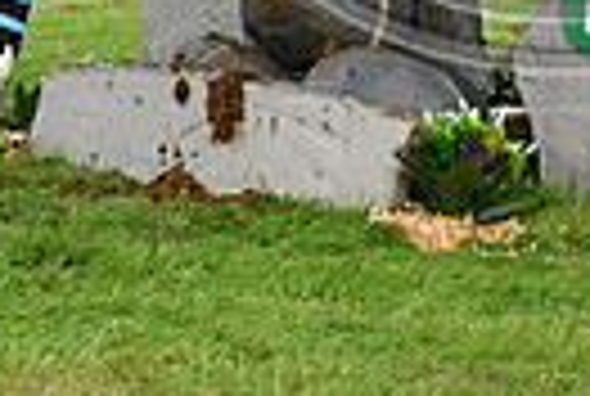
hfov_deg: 9.6
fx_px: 3482
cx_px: 518
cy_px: -452
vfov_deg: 6.3
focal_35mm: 212
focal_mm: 48
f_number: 4.5
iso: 560
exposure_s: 1/1250
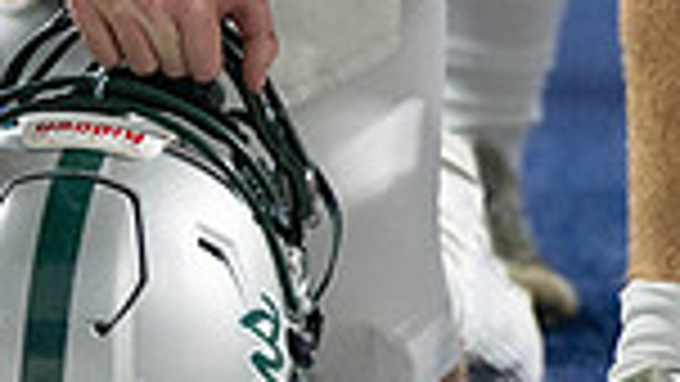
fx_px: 11217
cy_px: -517
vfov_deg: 1.9
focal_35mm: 622
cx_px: 570
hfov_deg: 3.5
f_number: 2.8
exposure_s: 1/400
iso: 1600
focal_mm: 127
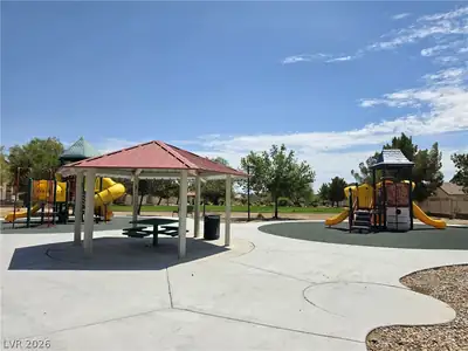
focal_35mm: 23
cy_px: 176
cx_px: 234
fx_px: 311
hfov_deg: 73.9
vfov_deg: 58.9
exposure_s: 1/7939
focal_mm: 6.5
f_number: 1.4
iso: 32
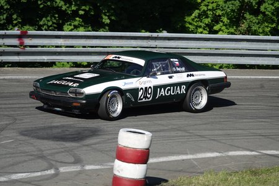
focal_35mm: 266
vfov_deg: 5.2
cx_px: 140
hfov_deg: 7.7
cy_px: 93
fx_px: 2061
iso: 100
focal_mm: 97.49
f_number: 4.5
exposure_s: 1/800
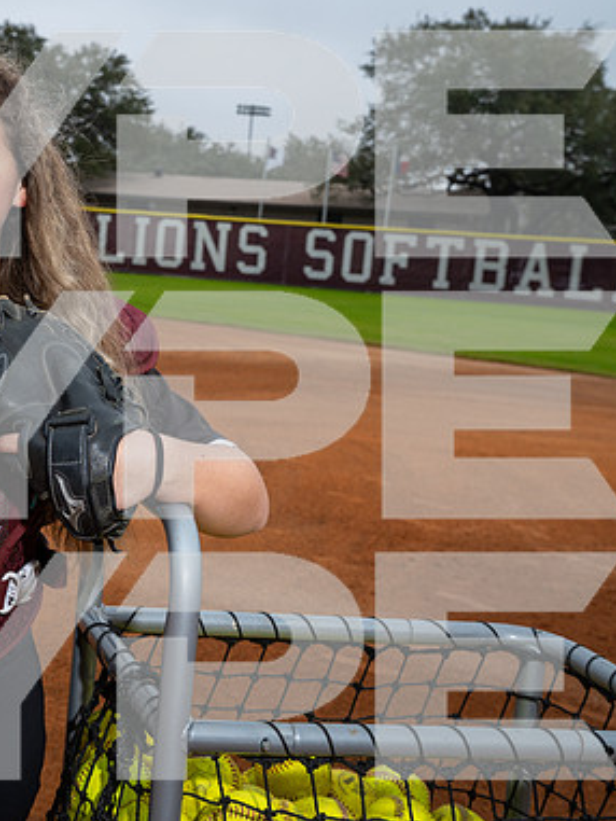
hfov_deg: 23.9
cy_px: 406
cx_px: 82
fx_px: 1423
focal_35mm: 60
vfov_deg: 32.2
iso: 100
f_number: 7.1
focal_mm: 41
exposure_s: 1/125
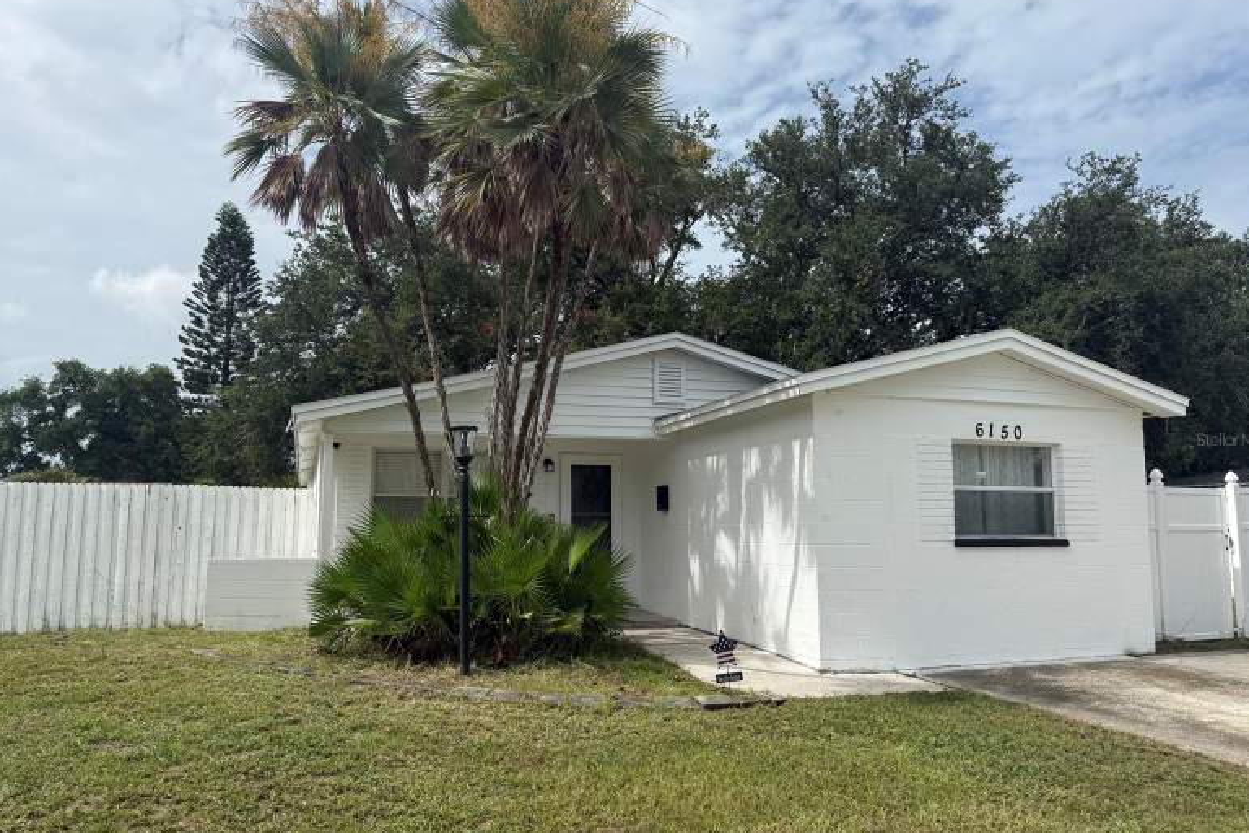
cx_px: 623
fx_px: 902
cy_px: 439
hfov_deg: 69.4
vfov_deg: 49.5
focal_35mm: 26
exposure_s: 1/6173
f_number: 1.78
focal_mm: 6.76
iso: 80
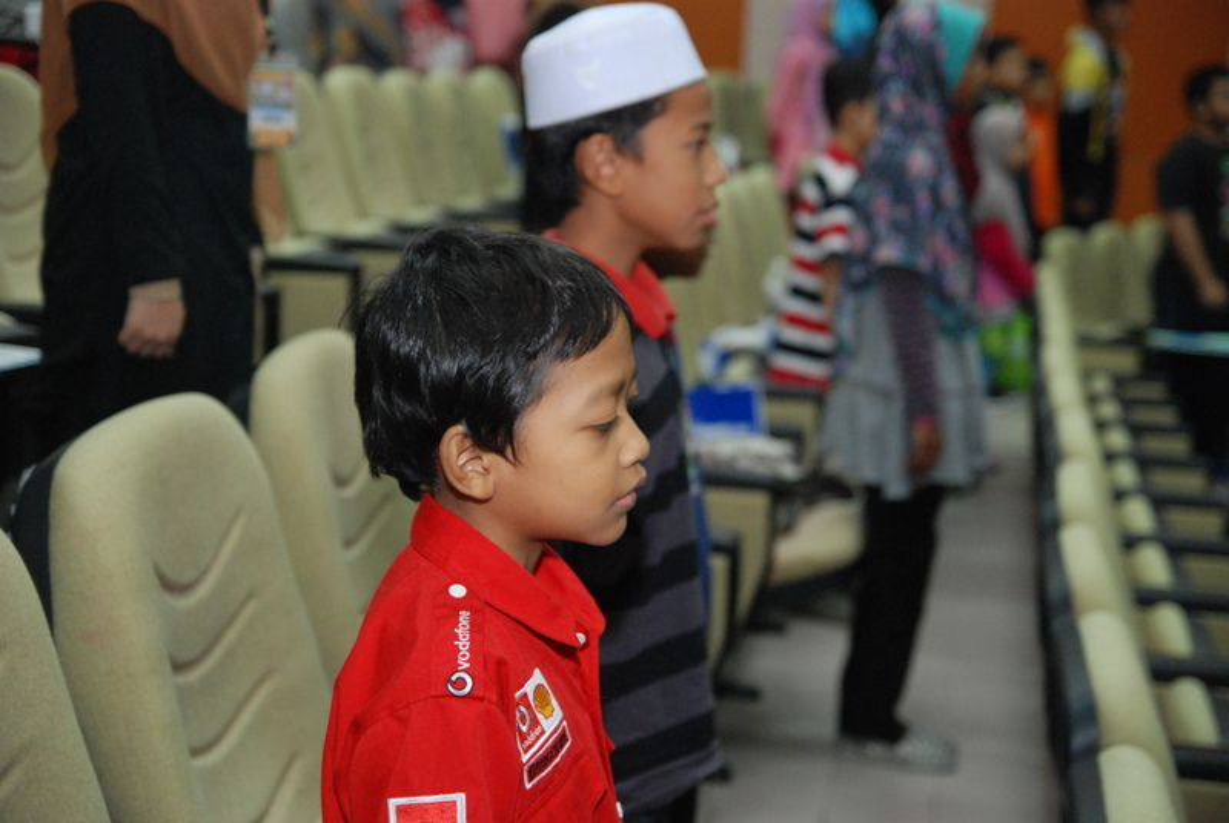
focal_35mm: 68
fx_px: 2308
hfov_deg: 29.8
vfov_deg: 20.2
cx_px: 614
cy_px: 412
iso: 1250
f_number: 3.2
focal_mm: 45
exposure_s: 1/125
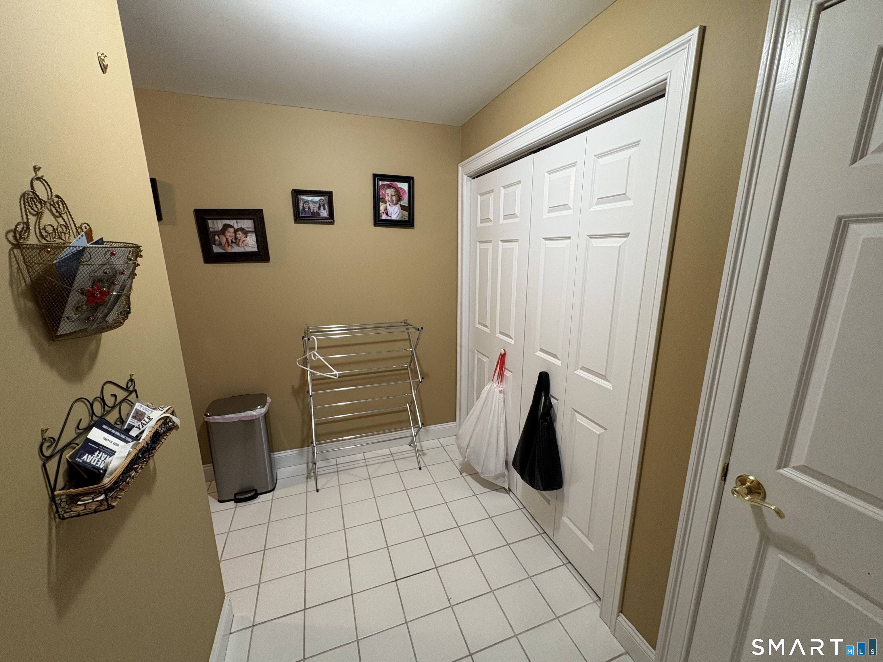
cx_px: 442
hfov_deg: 102.1
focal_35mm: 14
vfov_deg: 85.7
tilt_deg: -12.4
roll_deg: +1.6
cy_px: 331
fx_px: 357
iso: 250
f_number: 2.2
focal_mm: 2.22
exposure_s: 1/60
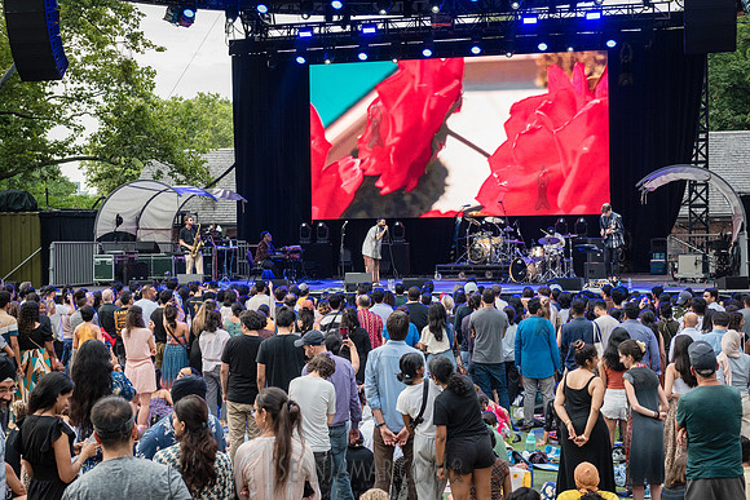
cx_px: 375
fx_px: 1212
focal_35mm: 58
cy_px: 250
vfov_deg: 23.3
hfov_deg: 34.4
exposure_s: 1/320
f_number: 4
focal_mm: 55
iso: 2000
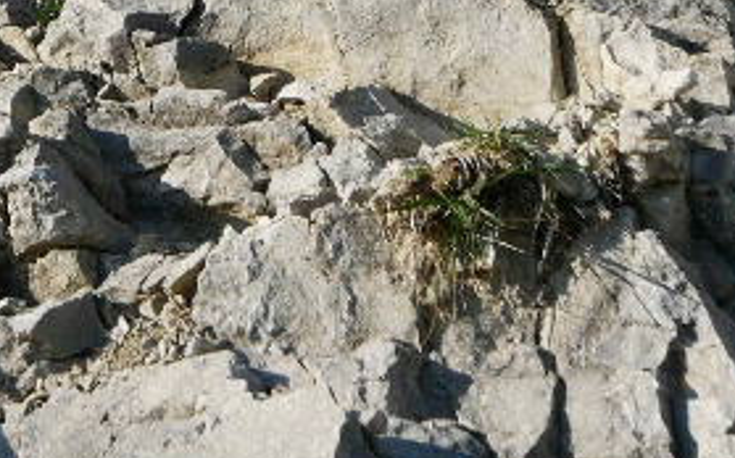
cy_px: -463
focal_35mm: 71
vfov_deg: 14.9
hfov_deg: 26.4
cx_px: -105
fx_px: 1421
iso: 200
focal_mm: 7
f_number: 7.1
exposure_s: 1/640
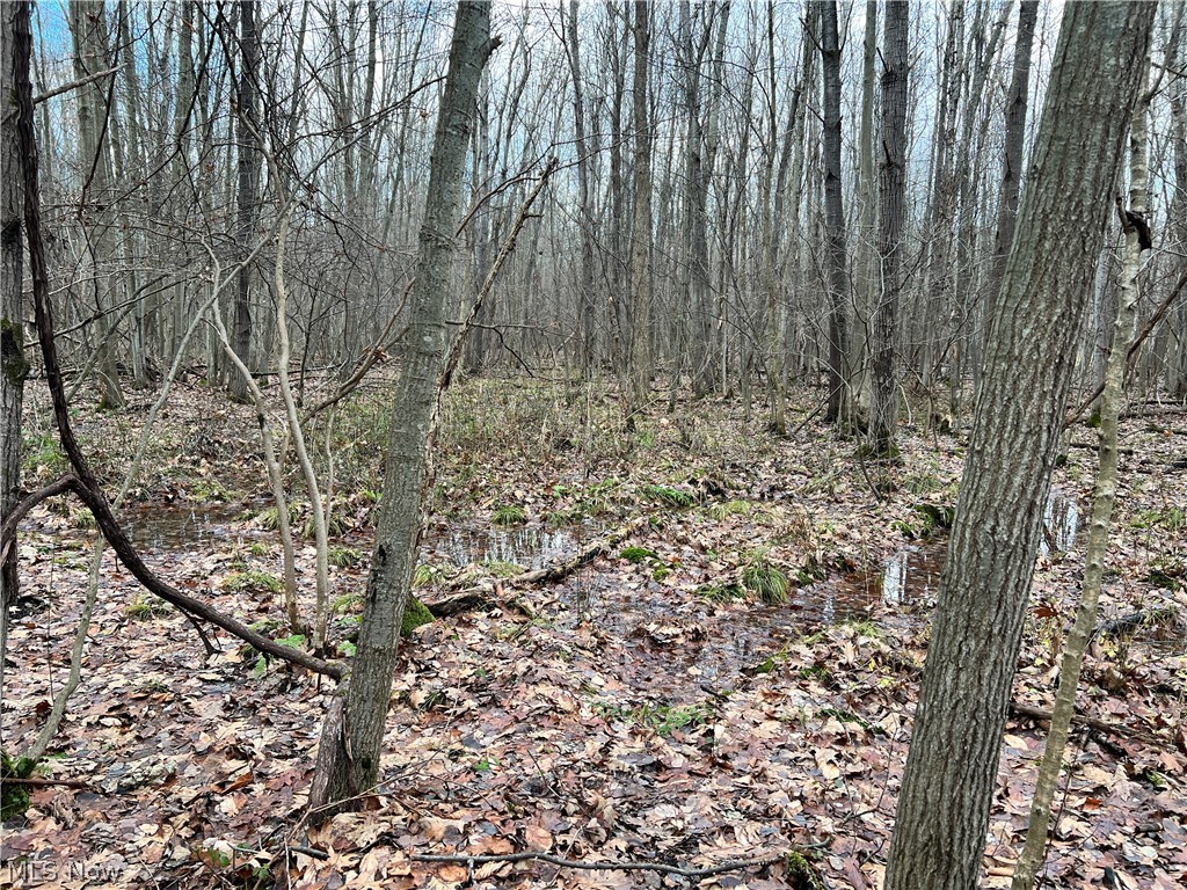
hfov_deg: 67.3
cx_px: 594
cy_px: 445
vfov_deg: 53.1
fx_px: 892
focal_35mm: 26
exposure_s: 1/167
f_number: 1.5
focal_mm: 5.7
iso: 50
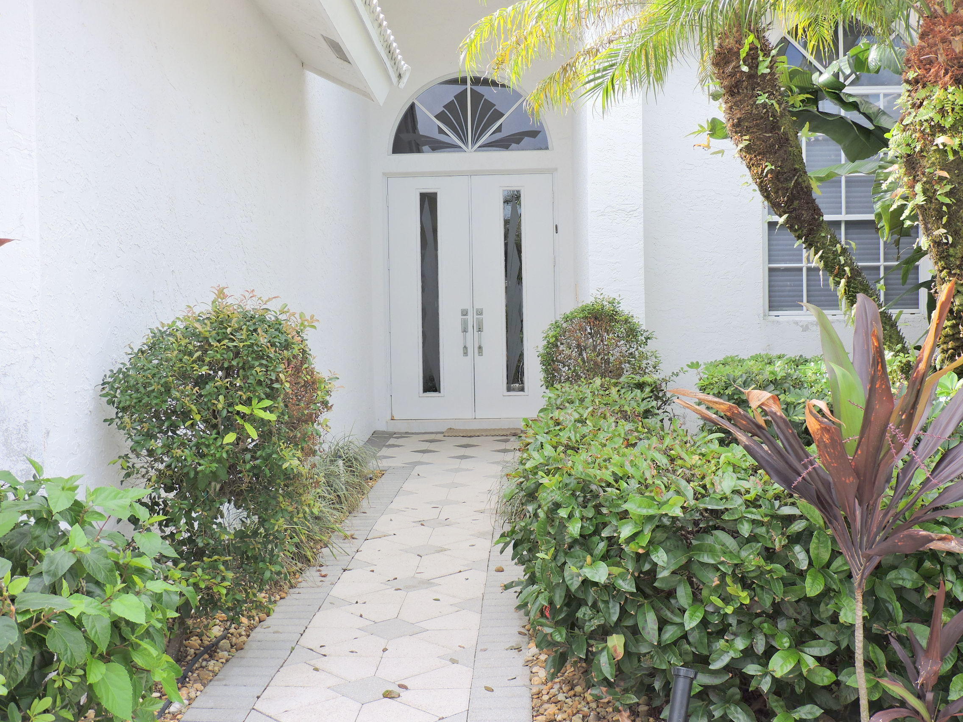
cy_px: 361
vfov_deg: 36.0
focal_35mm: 40
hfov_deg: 46.8
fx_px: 1113
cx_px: 482
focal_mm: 7.1
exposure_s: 1/320
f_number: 3.3
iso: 100
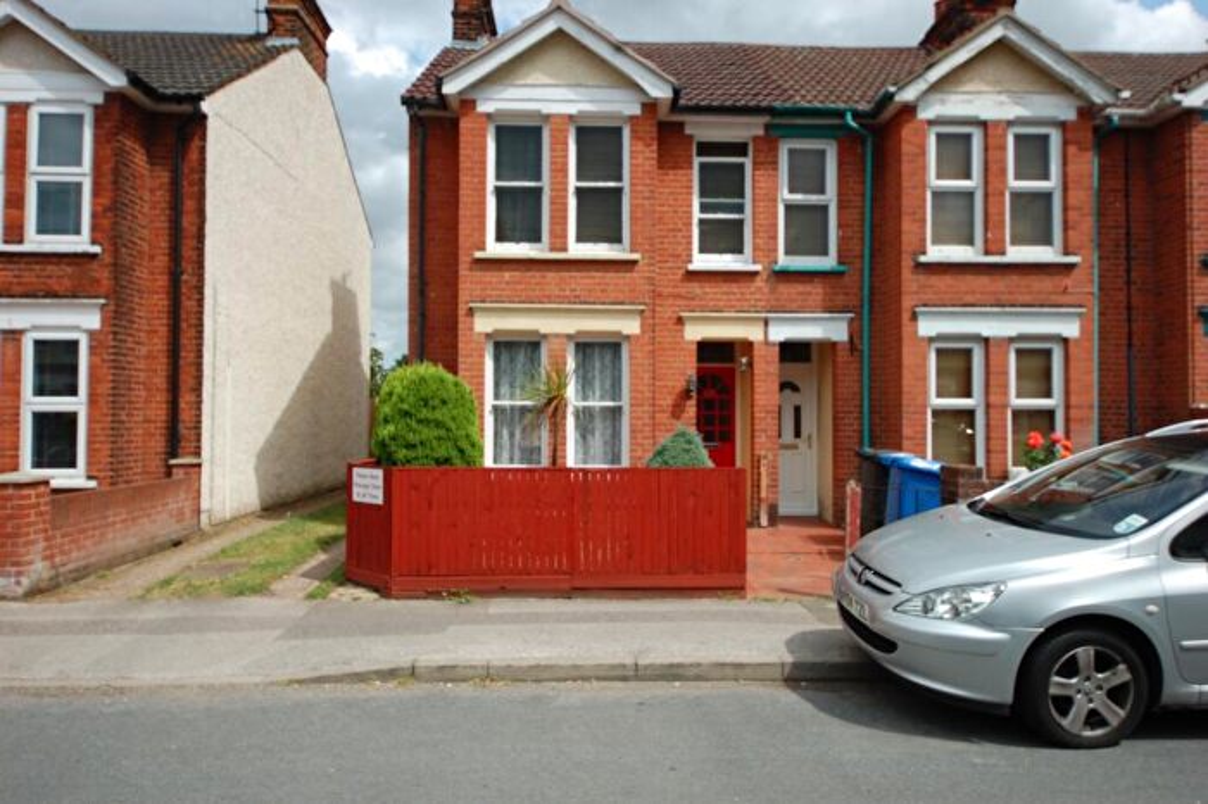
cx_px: 604
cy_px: 402
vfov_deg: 53.1
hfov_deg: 73.8
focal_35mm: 24
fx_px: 805
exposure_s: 1/320
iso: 200
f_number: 9
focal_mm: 16
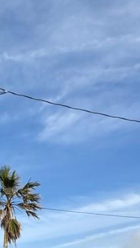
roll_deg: -0.8
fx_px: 449
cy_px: 318
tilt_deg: +8.5
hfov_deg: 14.7
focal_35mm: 68
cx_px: -136
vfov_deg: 26.5
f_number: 2.2
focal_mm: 2.22
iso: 50
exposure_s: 1/1256
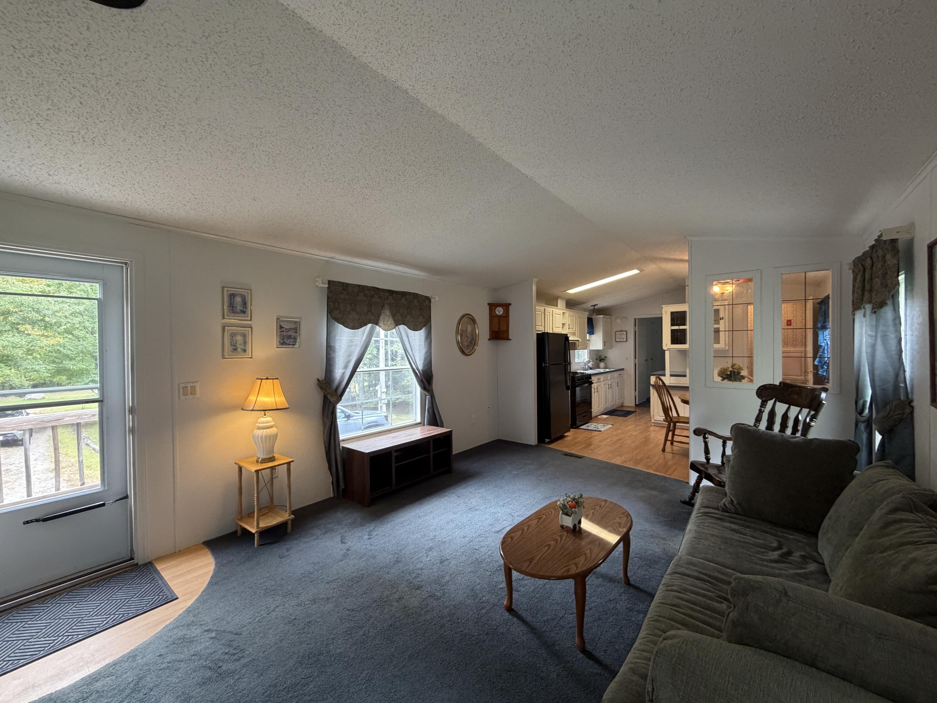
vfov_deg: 85.7
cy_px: 352
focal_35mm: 14
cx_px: 468
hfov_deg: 102.1
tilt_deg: -1.4
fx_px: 379
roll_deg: +0.4
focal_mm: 2.22
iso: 320
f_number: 2.2
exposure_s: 1/92
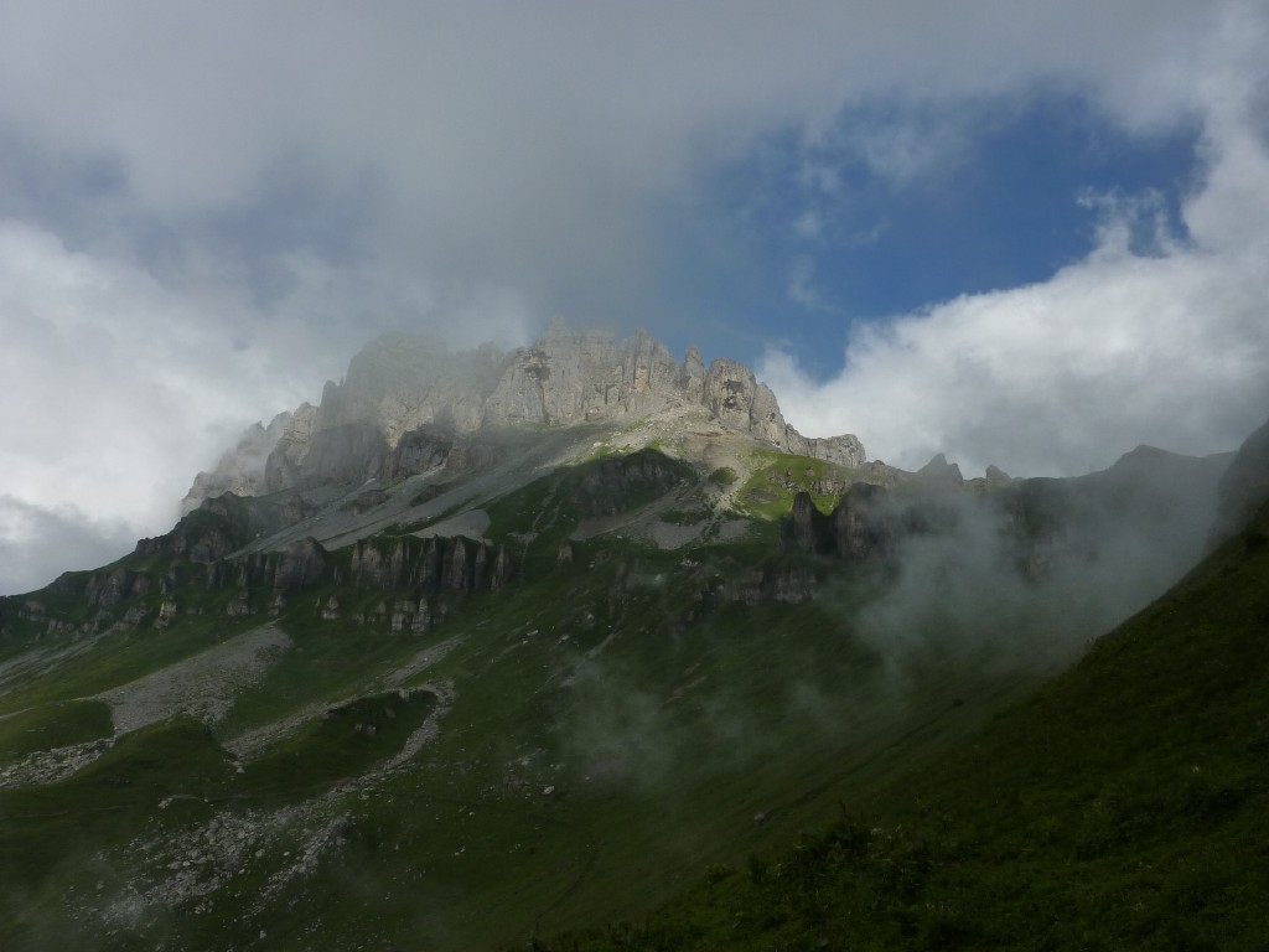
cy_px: 476
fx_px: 1063
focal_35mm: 29
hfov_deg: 61.7
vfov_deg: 48.2
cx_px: 634
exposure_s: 1/800
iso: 125
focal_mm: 4.7
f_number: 5.6
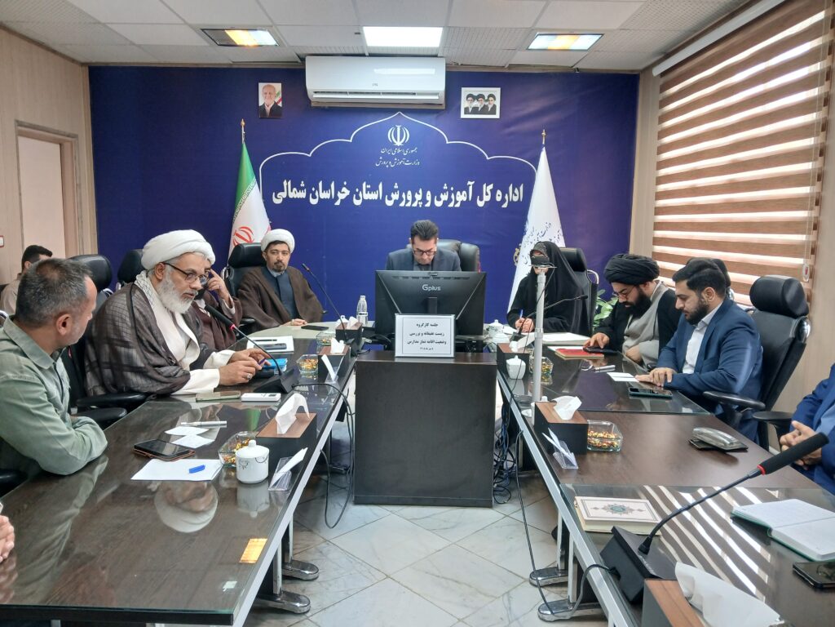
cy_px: 314
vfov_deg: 53.1
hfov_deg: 67.3
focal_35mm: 26
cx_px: 418
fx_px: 627
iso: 125
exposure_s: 1/50
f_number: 1.8
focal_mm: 3.98
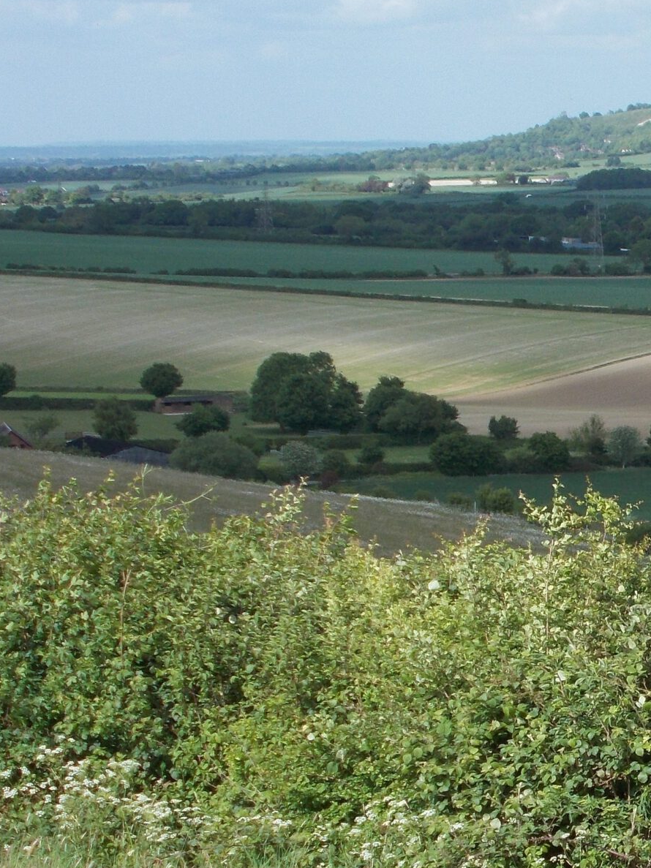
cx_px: 557
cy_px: 433
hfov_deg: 16.4
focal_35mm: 89
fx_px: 2232
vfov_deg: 22.0
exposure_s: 1/400
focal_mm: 11.8
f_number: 5.3
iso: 80
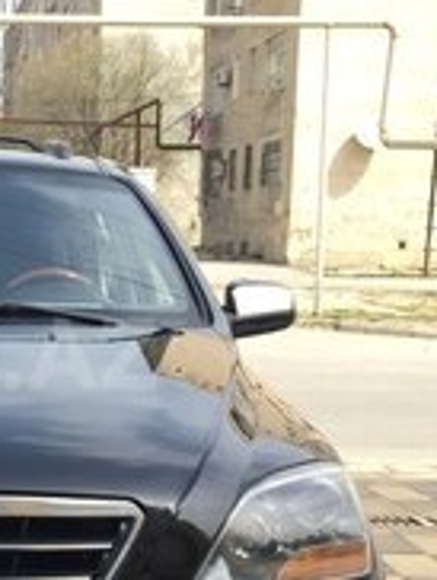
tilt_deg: -5.7
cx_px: -89
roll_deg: -0.4
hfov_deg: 17.8
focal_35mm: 79
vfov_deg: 24.6
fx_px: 1327
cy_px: 354
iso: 32
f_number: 2.2
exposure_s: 1/719
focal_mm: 4.15
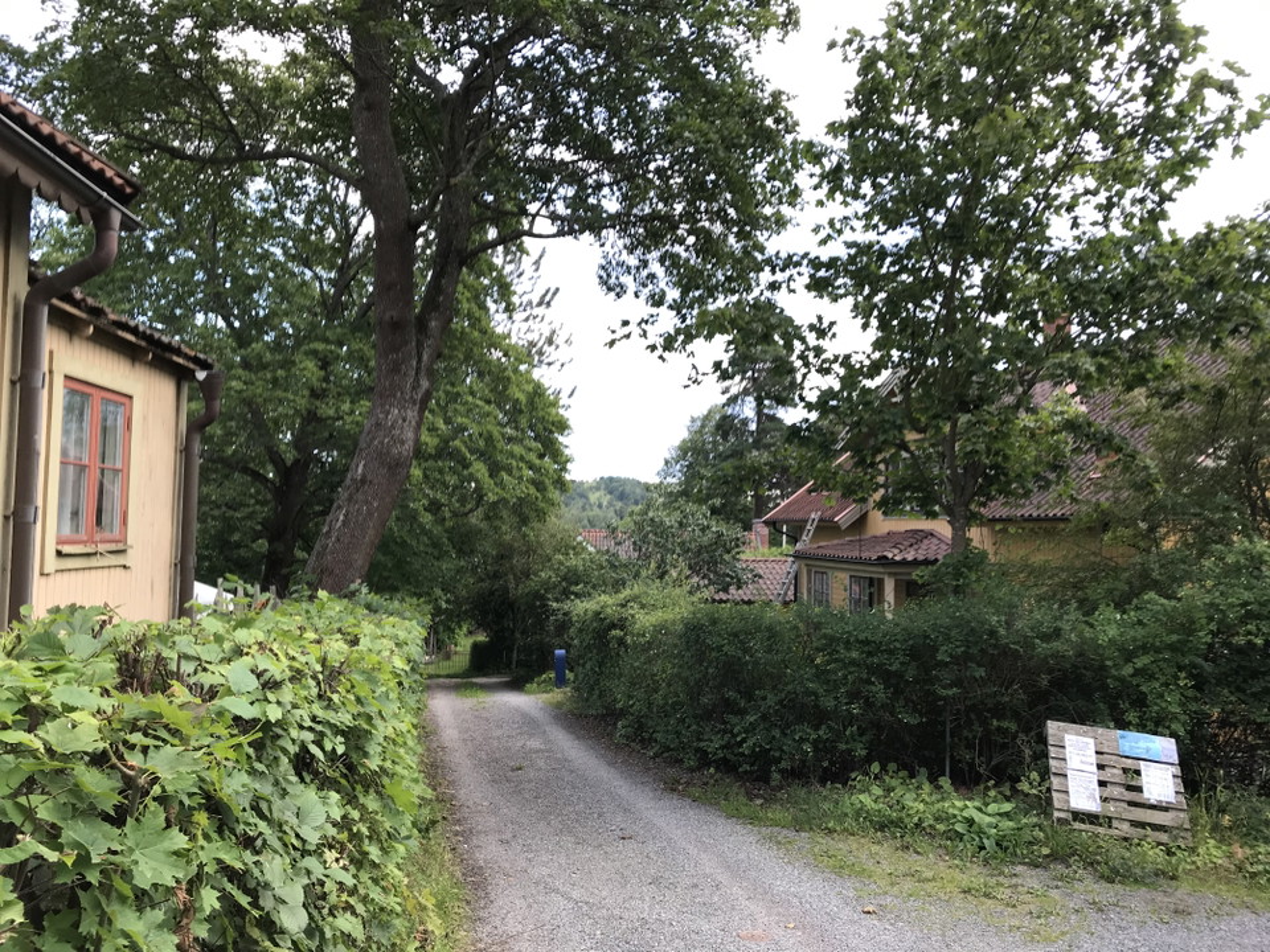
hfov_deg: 63.4
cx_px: 635
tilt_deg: +1.8
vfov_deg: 49.7
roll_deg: -0.1
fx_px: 1027
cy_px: 476
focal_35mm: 28
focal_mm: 3.99
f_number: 1.8
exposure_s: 1/112
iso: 20
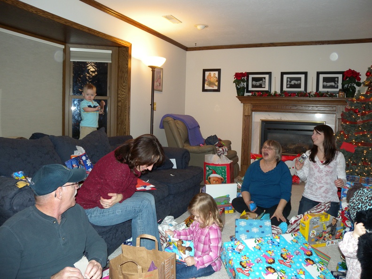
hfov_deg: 63.4
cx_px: 186
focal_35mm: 28
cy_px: 140
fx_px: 301
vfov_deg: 49.7
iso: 144
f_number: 2.7
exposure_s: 1/30
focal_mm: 6
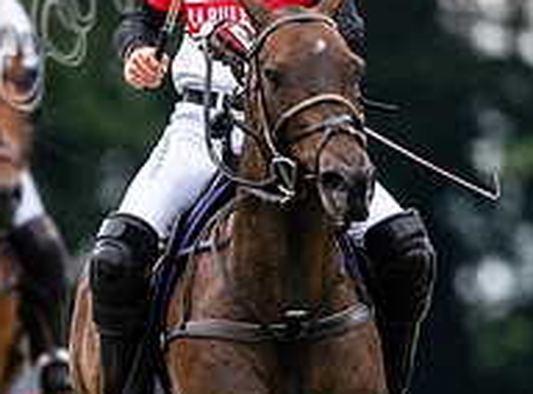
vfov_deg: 0.6
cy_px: 475
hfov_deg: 0.8
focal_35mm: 2581
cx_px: -579
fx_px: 39543
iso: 800
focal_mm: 500
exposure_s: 1/2000
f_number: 4
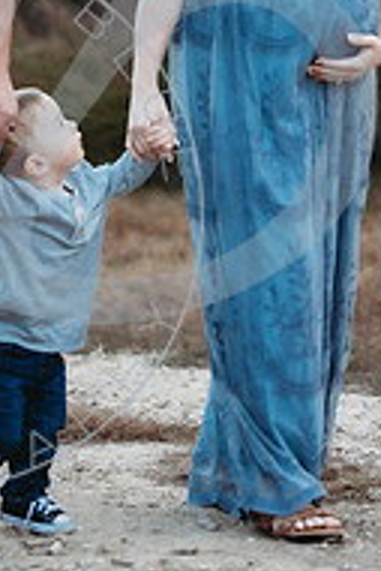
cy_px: -15
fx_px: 2630
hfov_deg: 8.3
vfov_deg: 12.2
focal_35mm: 166
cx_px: 60
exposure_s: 1/250
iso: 640
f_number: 2.8
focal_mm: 70
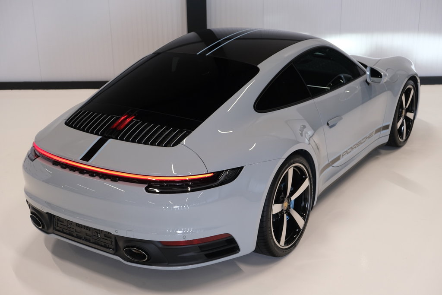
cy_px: 148
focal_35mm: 49
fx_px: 602
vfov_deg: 27.5
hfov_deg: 40.3
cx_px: 221
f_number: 3.6
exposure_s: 1/38
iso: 500
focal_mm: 32.9
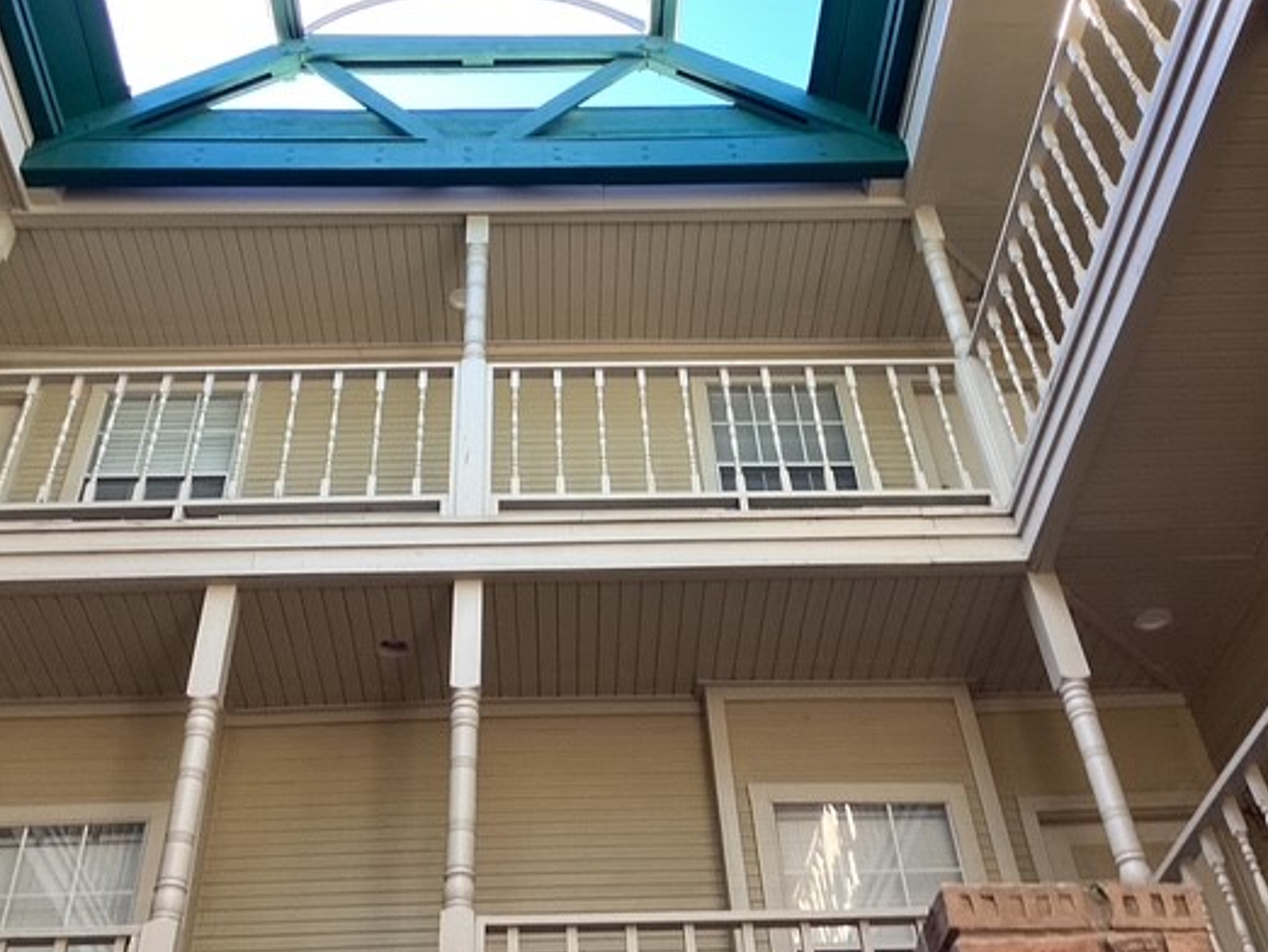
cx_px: 573
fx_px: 1393
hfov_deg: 48.9
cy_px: 406
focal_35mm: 38
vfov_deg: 37.7
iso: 50
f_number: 2.4
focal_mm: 3.3
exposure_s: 1/120
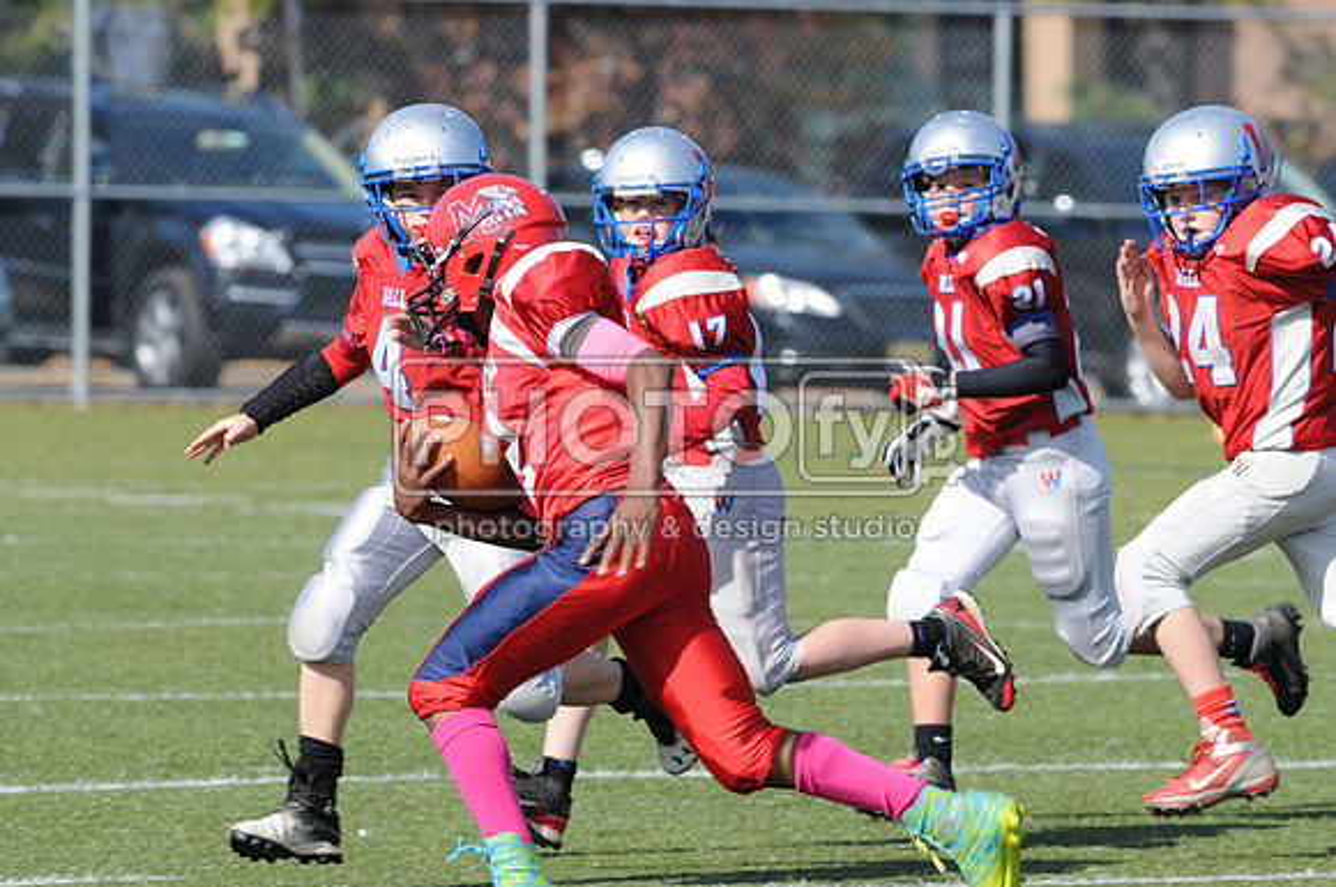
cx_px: 668
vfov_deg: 3.0
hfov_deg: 4.6
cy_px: 444
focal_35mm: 450
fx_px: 16677
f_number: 7.1
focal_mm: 300
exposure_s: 1/500
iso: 200
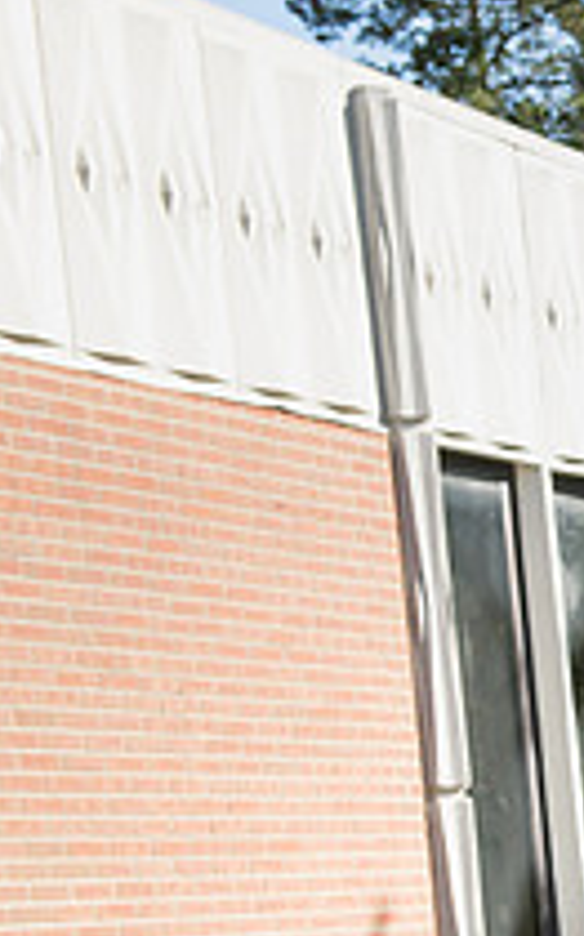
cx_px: 1181
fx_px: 3239
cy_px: 805
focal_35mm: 127
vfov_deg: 16.3
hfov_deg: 9.6
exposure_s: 1/640
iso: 400
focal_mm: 45
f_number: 5.6
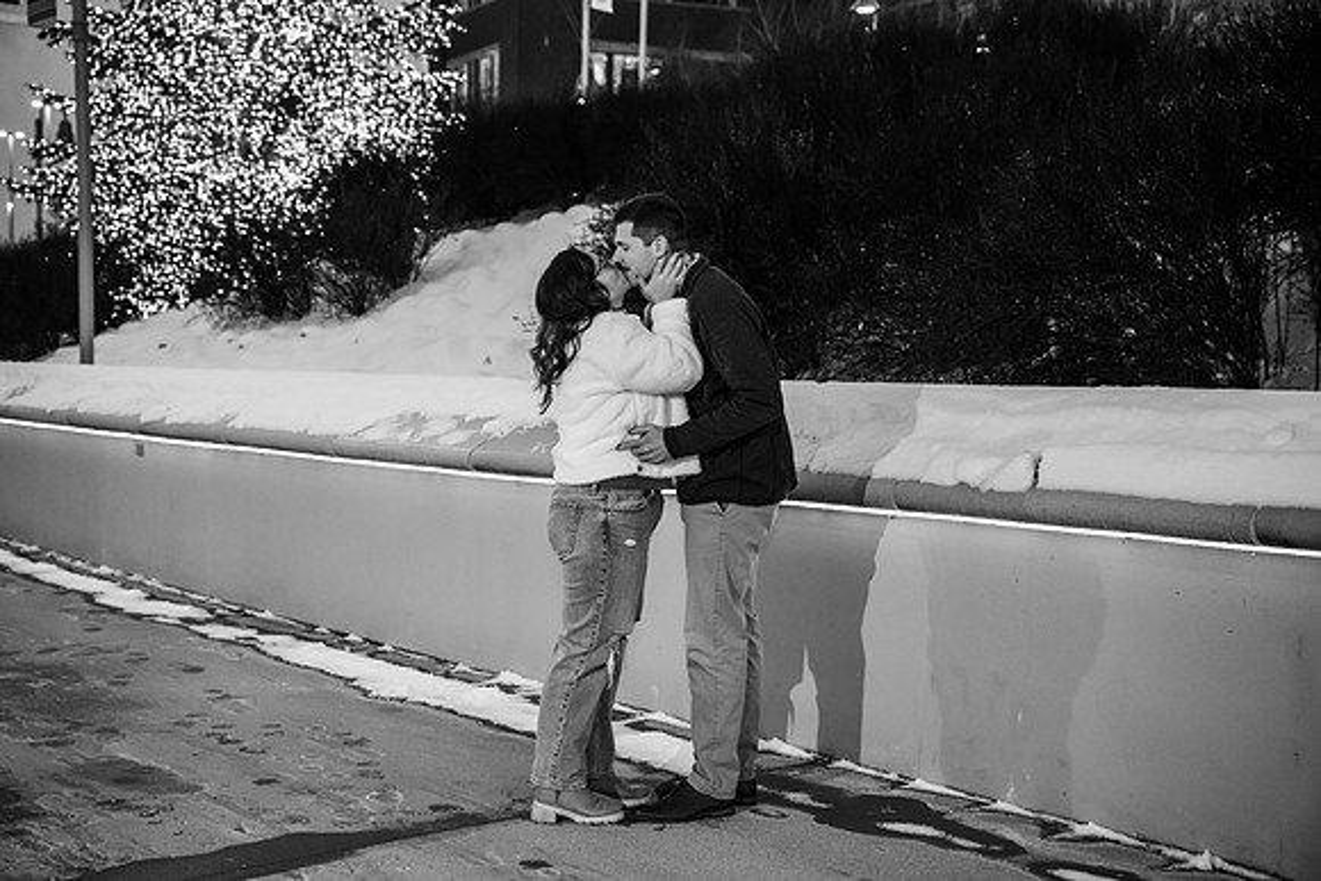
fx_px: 1872
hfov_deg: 38.9
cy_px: 440
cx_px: 660
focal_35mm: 51
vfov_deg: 26.5
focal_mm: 51
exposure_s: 1/200
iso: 1000
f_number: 4.5
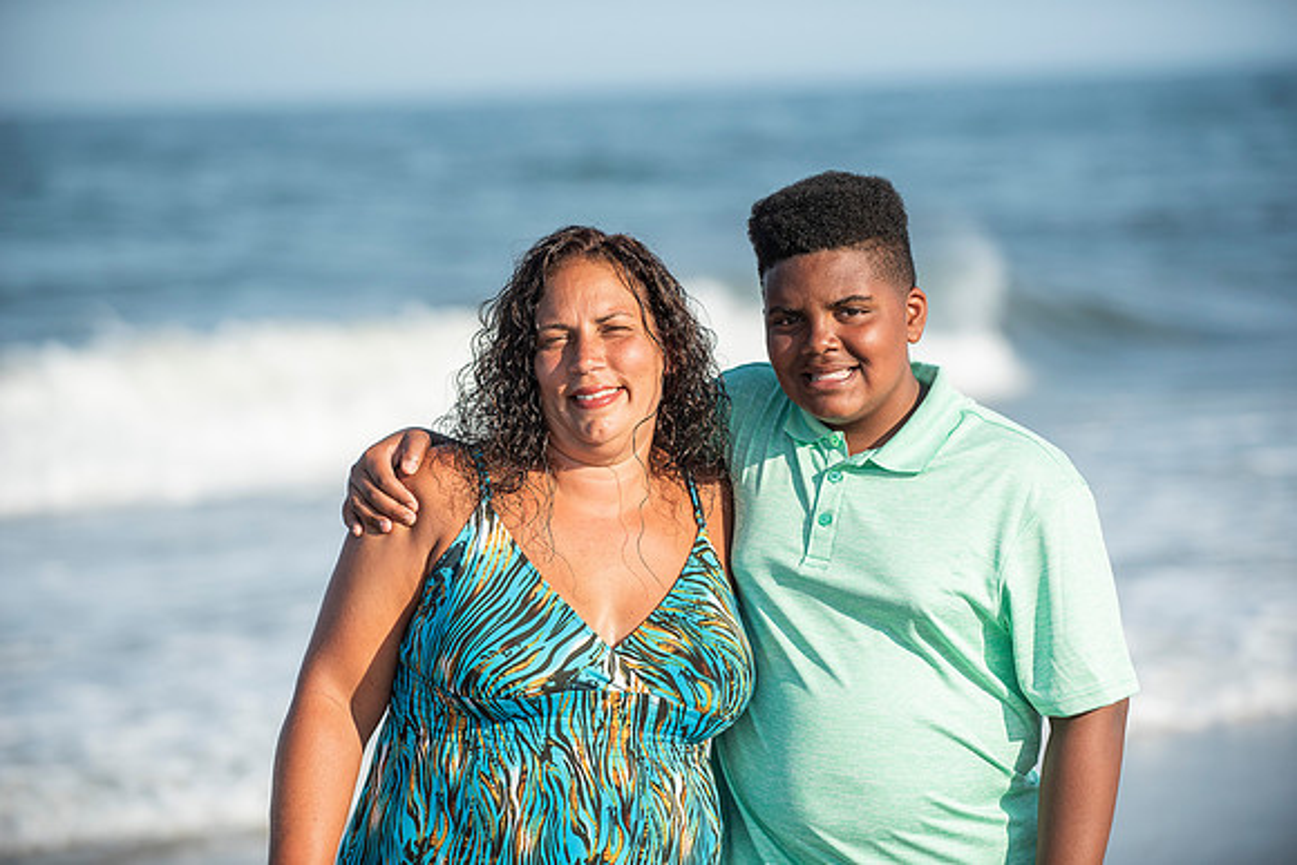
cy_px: 432
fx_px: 5405
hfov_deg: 13.7
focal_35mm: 150
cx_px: 648
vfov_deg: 9.2
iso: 250
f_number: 3.5
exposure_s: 1/3200
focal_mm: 150
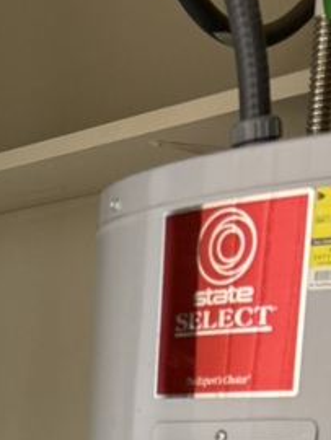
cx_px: -183
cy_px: 776
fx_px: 1222
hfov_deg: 14.3
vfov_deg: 17.1
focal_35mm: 96
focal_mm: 6.76
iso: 125
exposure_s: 1/121
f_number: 1.78
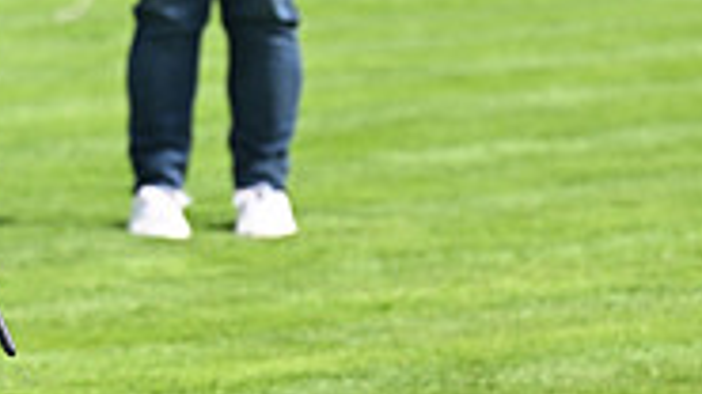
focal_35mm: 557
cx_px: -353
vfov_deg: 2.2
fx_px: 10367
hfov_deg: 3.9
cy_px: -252
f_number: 5.6
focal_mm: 170
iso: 400
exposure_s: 1/1250
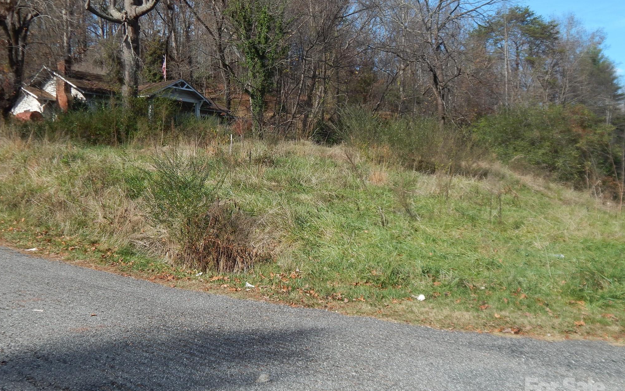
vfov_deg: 31.3
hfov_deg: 48.2
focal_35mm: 41
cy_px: 197
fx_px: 698
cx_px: 309
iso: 125
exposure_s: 1/800
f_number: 3.4
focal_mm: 6.8
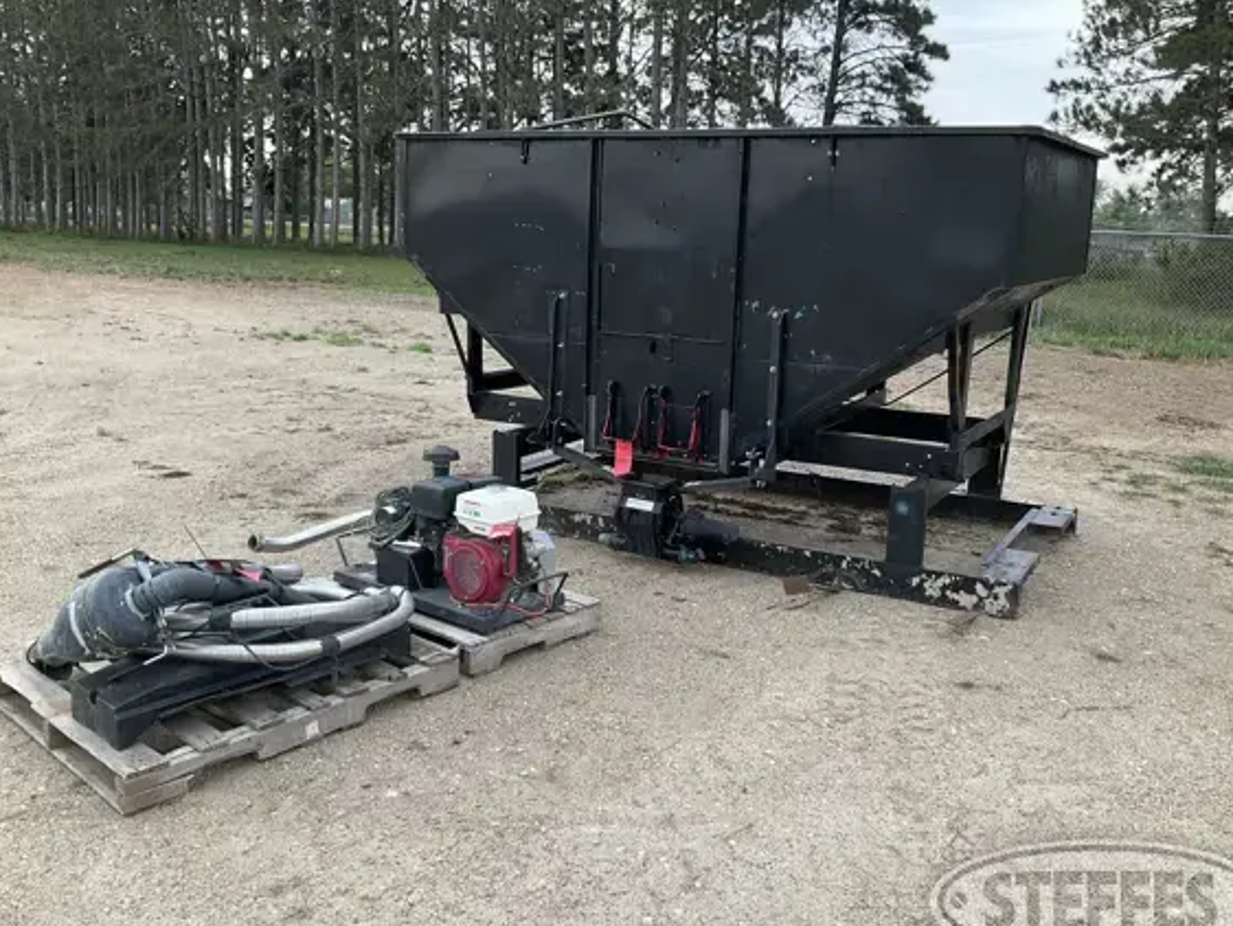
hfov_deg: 55.3
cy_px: 463
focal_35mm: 33
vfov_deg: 43.0
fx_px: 1176
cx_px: 616
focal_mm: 3
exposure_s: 1/165
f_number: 1.8
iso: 25
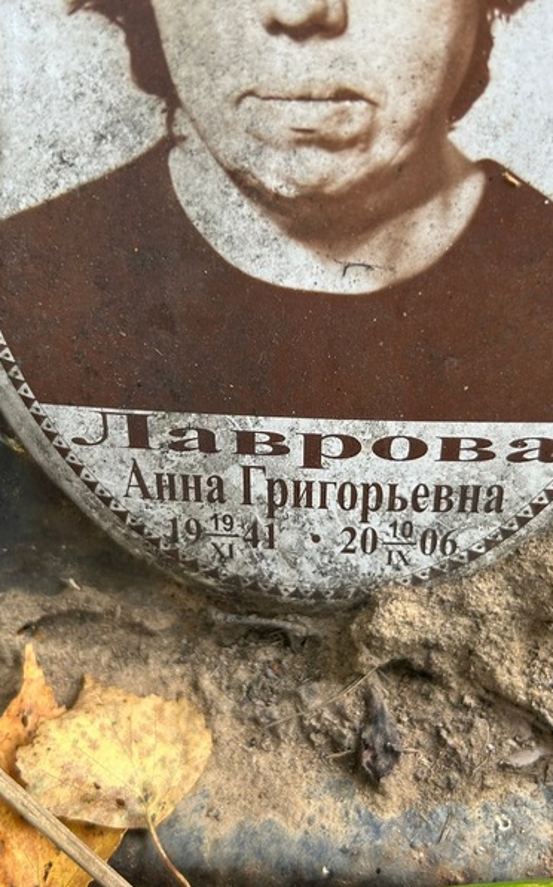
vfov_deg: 52.8
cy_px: 442
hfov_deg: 34.4
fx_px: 893
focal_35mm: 37
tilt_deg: -50.2
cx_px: 282
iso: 80
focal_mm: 5.7
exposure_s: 1/121
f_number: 1.5
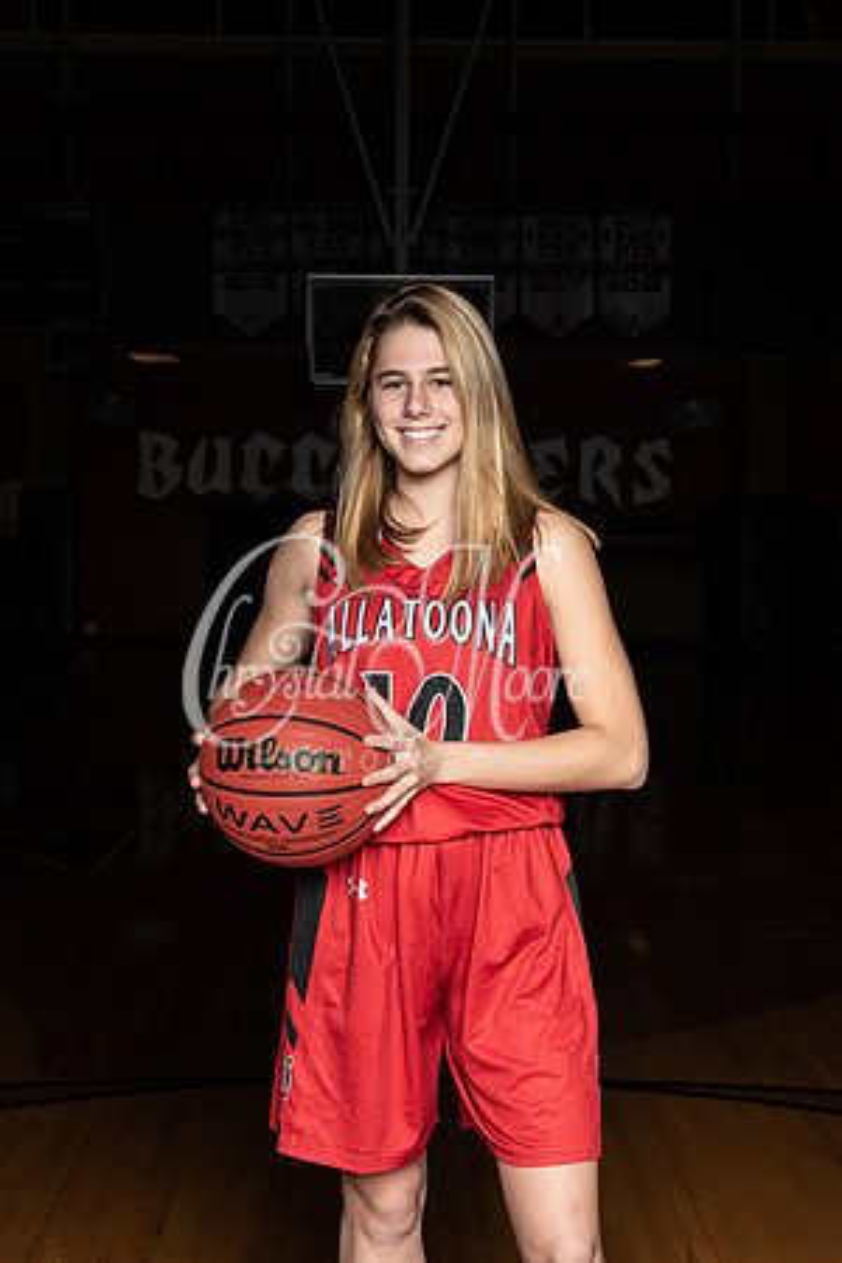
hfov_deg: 21.9
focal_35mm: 62
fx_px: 2175
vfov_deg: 32.4
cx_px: 421
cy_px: 632
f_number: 14
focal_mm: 62
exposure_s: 1/200
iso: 320
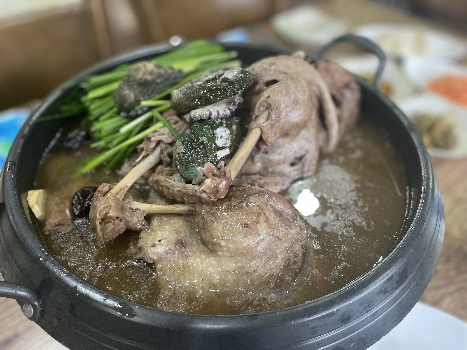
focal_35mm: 26
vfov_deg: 53.1
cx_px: 234
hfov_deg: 67.3
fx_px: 351
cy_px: 175
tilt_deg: -45.5
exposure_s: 1/60
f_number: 1.6
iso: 250
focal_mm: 4.2
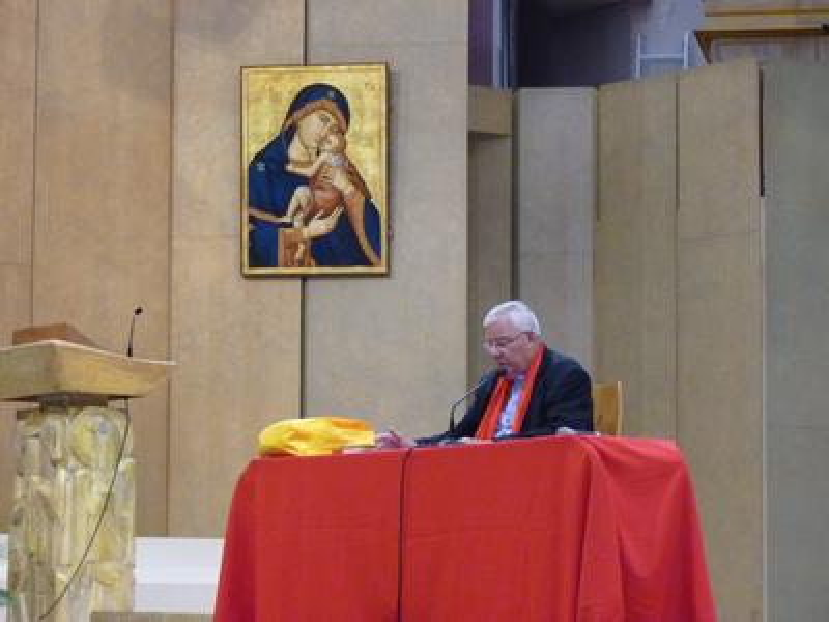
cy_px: 311
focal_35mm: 159
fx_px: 3808
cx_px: 414
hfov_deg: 12.4
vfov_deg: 9.3
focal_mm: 28.3
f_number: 3.7
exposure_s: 1/20
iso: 800
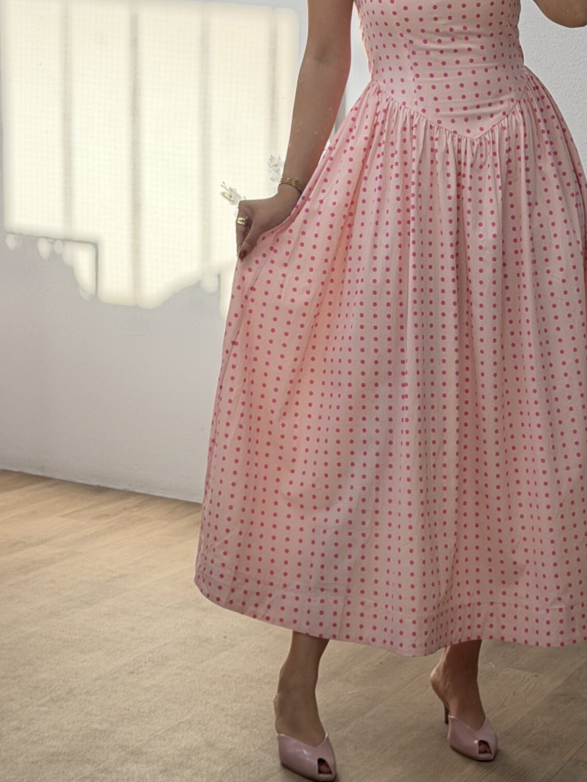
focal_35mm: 81
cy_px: 342
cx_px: 376
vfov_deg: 24.1
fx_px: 1831
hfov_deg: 18.2
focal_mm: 6.76
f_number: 1.78
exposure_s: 1/493
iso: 80
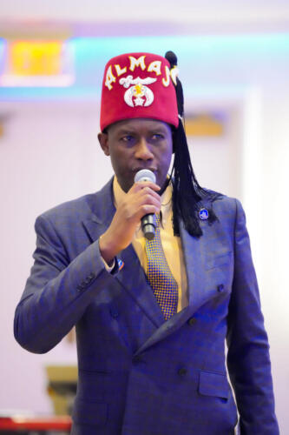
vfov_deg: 10.3
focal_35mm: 200
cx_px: 144
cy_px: 218
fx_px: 2410
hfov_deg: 6.9
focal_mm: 200
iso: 12800
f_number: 2.8
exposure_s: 1/200
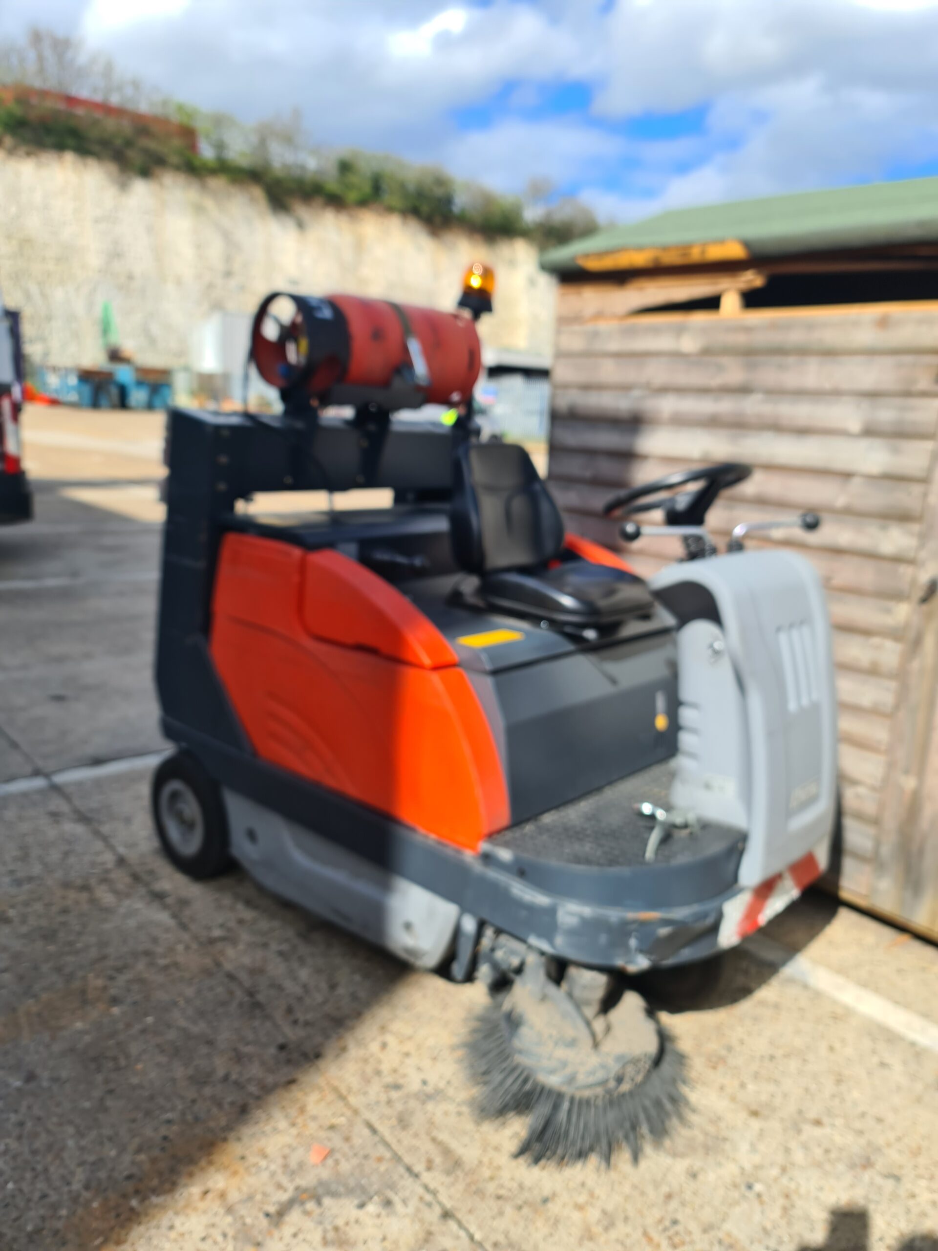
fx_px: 903
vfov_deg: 69.4
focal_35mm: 25
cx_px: 469
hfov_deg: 54.9
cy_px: 626
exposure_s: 1/672
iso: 50
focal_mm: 7
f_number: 1.8
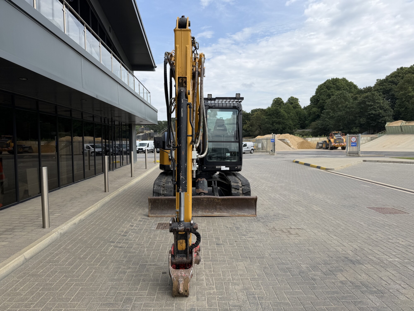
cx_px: 207
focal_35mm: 24
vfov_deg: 56.8
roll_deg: +1.2
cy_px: 156
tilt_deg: -3.4
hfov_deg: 71.6
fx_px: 287
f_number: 1.78
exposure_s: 1/3425
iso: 80
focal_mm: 6.76
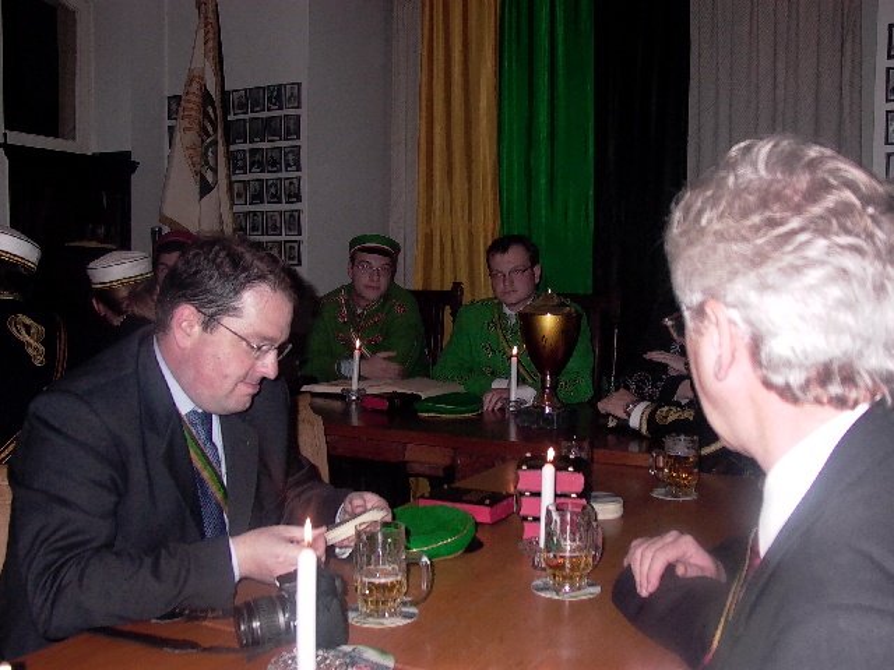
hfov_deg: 49.0
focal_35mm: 38
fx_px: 981
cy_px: 335
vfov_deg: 37.7
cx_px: 447
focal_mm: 8.19
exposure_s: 1/64.2
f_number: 2.13
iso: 100
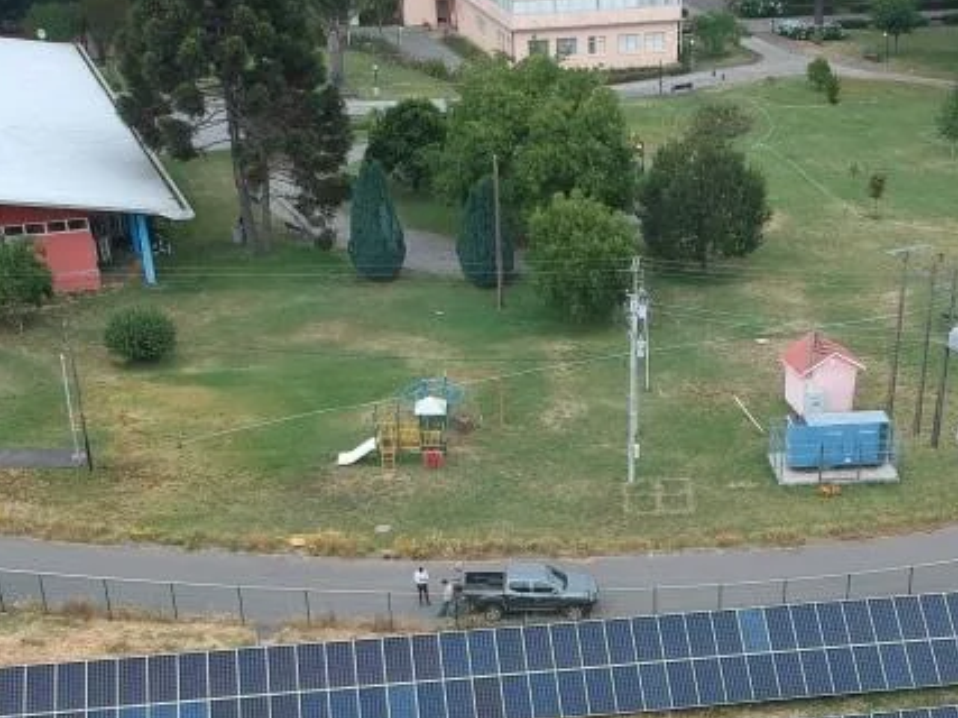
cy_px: 700
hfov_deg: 32.0
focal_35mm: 60
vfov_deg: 23.5
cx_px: 626
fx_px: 1660
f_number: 2.6
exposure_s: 1/500
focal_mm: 4.49
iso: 100
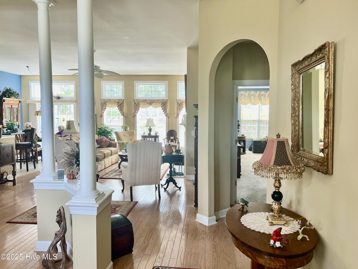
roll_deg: +0.0
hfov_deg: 67.3
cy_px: 134
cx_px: 179
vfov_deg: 53.1
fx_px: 269
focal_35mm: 26
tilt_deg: -4.6
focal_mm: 5.7
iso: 80
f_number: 1.5
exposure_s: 1/121
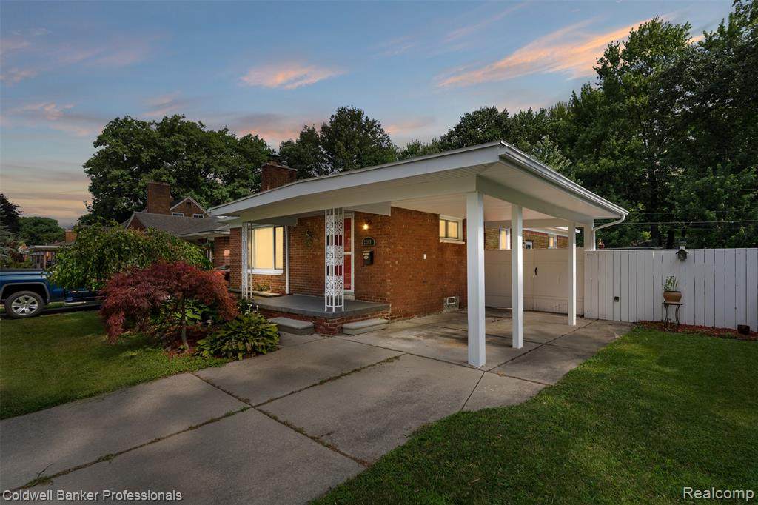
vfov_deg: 67.3
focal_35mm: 18
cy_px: 252
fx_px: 379
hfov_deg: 90.0
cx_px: 379
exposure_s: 1/50
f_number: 9
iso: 250
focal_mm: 18
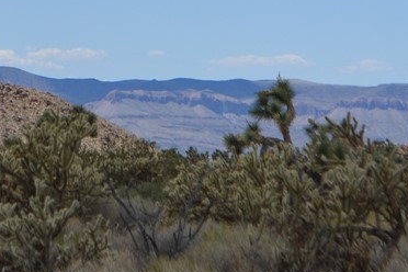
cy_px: -45
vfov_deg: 5.7
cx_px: 59
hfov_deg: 8.5
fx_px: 2725
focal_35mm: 240
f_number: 8
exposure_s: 1/2000
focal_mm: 55
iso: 400
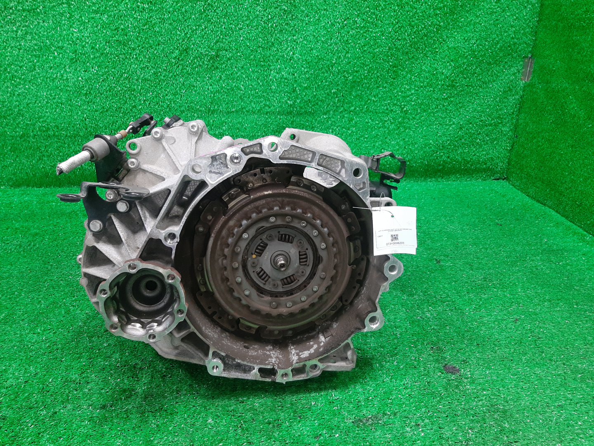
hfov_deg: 67.3
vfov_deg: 53.1
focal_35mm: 26
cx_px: 297
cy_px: 223
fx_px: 446
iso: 169
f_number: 1.7
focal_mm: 3.93
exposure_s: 1/50
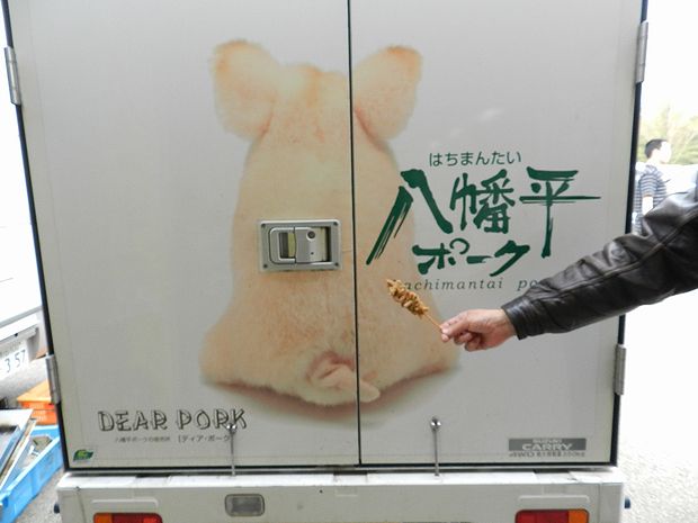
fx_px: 464
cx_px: 349
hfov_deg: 73.9
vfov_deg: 58.9
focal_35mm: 23
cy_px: 262
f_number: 3.4
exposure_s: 1/250
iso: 450
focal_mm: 4
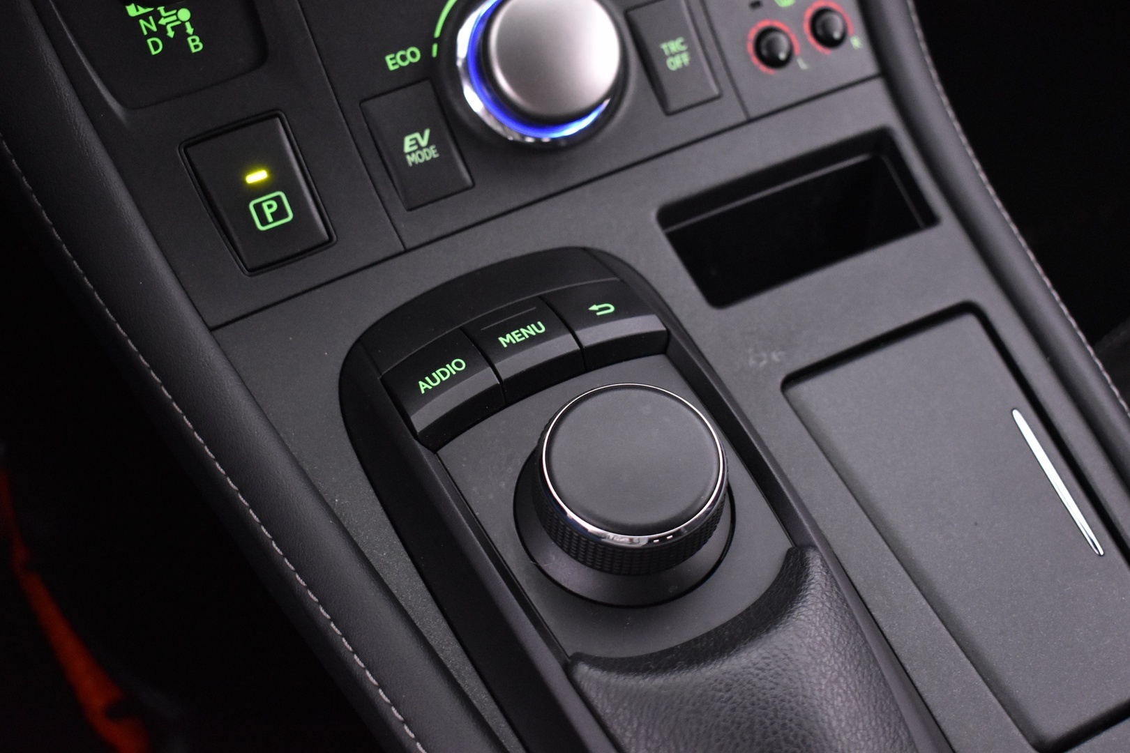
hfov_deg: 38.9
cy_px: 376
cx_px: 565
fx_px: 1601
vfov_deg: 26.5
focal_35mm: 51
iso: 3200
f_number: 4.5
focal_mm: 34
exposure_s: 1/20
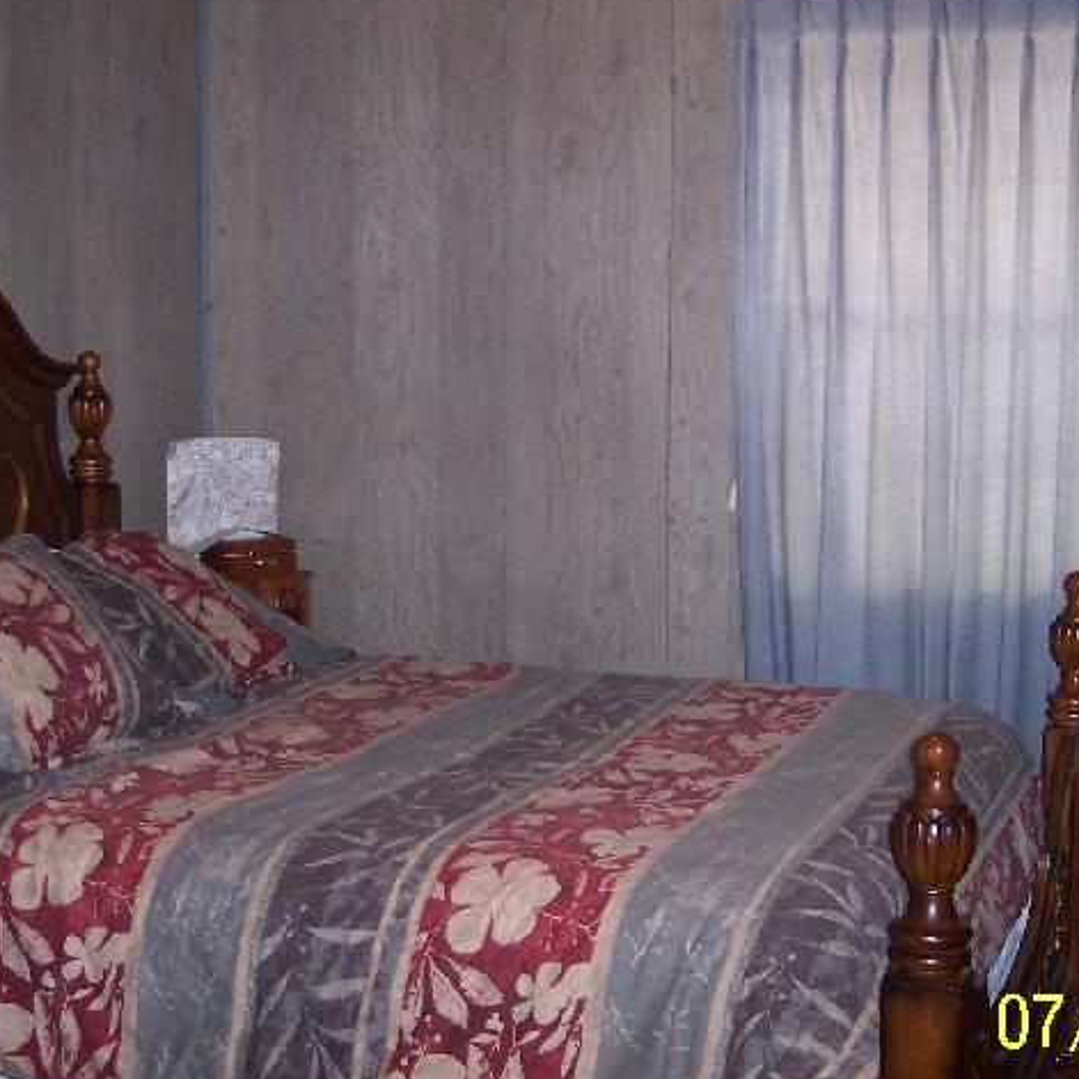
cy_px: 506
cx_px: 525
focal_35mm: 57
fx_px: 2010
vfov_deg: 30.0
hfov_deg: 30.0
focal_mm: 8
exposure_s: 1/30
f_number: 2.8
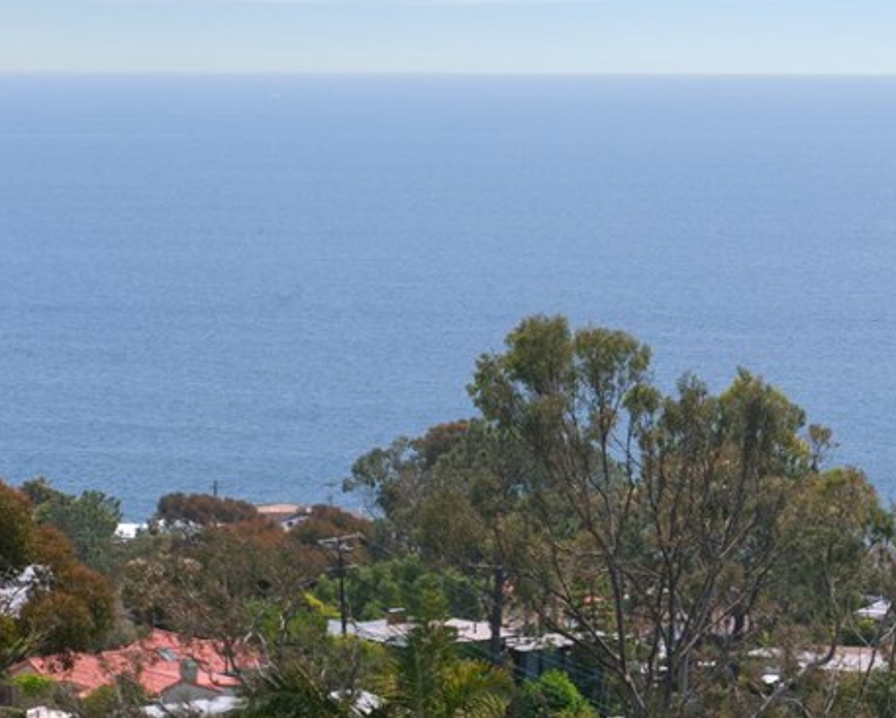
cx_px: 971
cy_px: 260
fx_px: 3900
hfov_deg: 12.9
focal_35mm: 147
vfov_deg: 10.5
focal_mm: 70
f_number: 11
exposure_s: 1/200
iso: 400
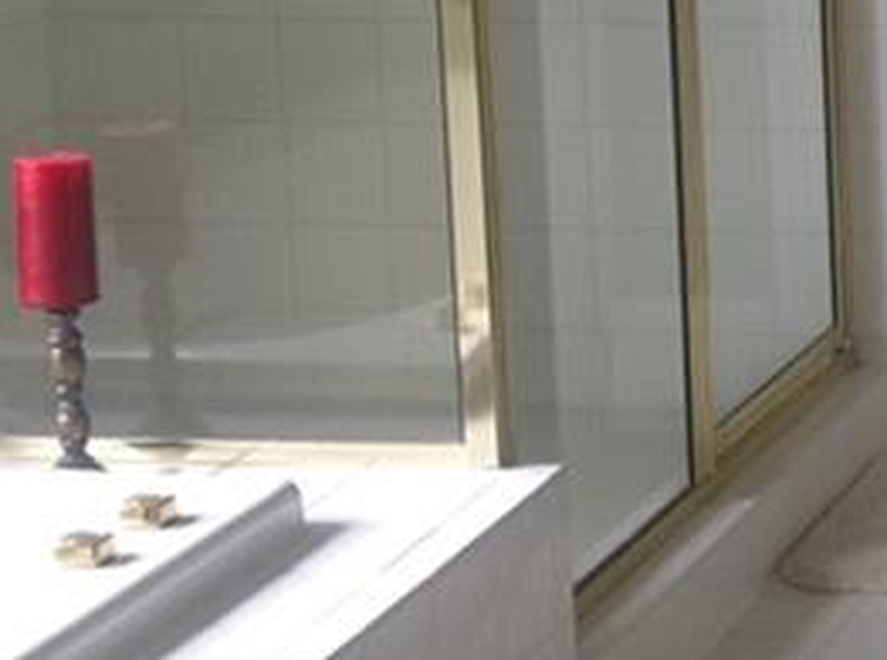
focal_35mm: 137
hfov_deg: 13.9
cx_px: 1124
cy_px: 98
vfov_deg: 10.7
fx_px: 3501
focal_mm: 4.28
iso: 50
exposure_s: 1/24
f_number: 2.4
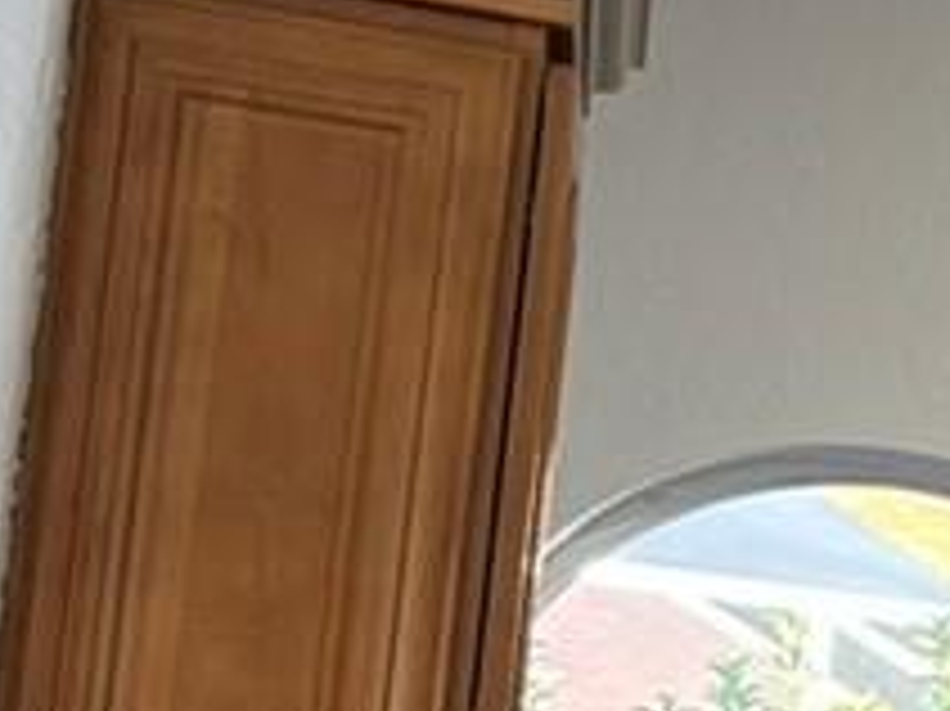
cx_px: 3129
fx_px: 4992
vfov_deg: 8.0
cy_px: 1066
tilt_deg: +2.6
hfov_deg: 8.5
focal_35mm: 182
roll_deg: -4.9
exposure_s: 1/60
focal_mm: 6.76
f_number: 1.78
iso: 250
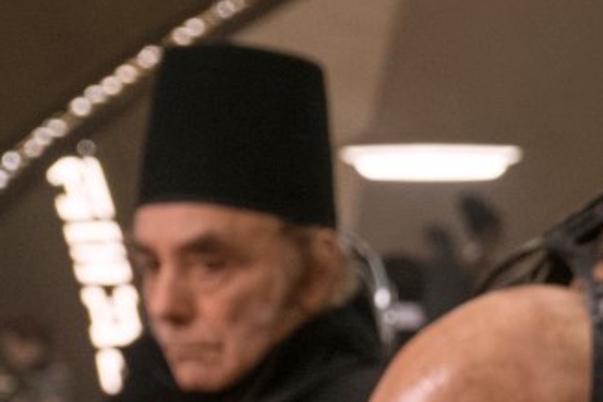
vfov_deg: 6.1
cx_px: 1449
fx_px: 3685
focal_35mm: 220
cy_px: 742
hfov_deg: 8.5
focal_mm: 30.2
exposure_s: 1/60
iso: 1000
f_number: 4
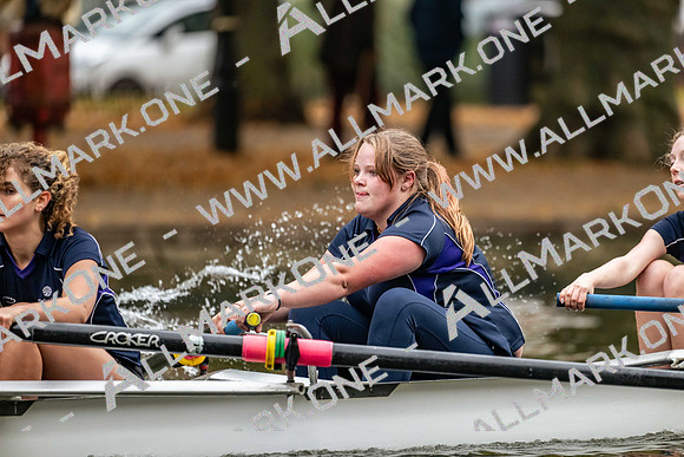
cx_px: 342
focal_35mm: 400
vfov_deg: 3.4
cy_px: 228
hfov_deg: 5.2
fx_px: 7601
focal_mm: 400
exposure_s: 1/2500
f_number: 4.5
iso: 2800
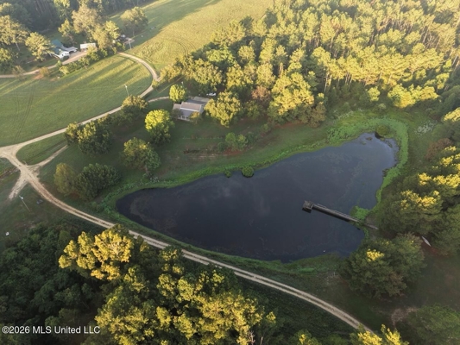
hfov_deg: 71.6
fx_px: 319
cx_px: 230
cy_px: 172
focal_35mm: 24
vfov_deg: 56.8
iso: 100
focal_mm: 8.67
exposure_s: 1/200
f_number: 1.8
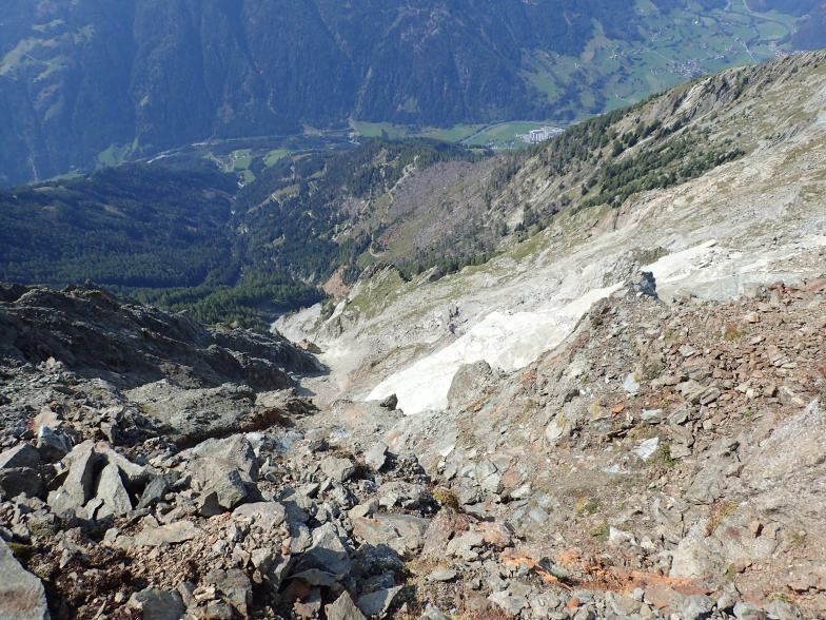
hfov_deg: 69.4
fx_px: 597
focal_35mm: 25
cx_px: 413
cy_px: 310
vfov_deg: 54.9
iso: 320
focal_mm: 4.5
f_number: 8
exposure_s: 1/500
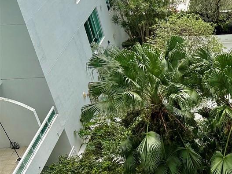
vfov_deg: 17.8
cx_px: 352
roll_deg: -0.2
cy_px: 205
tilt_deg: -38.4
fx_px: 529
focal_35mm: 79
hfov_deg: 20.9
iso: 50
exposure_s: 1/782
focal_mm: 5.96
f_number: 1.6
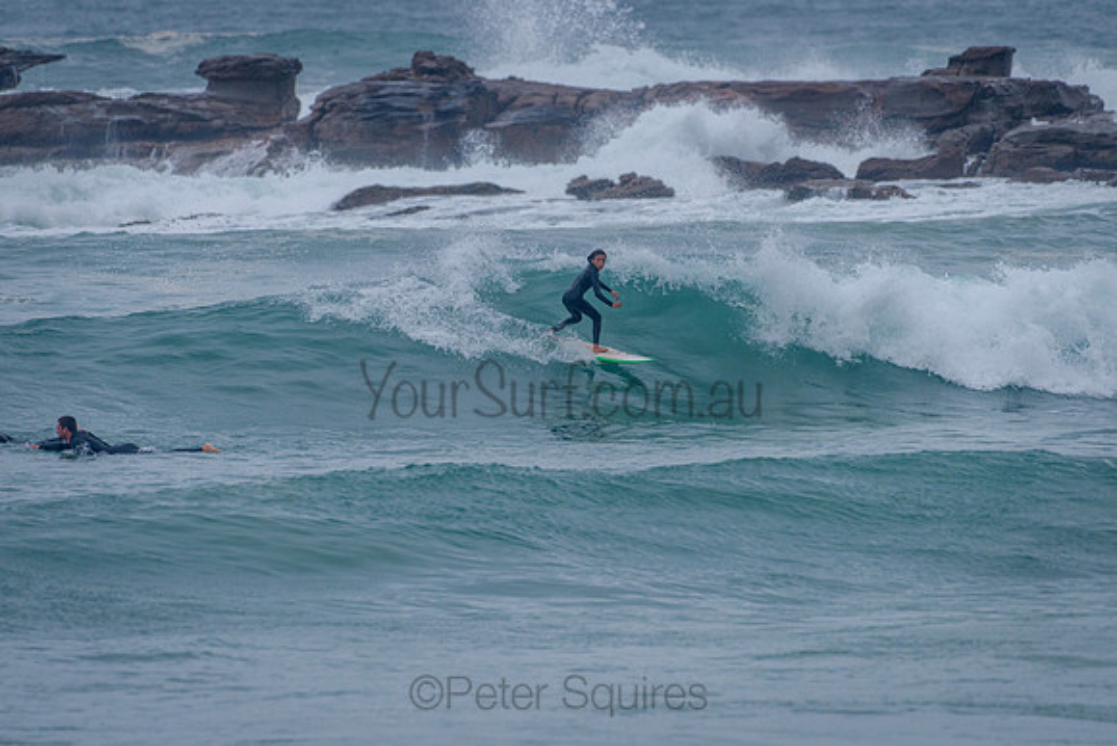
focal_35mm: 613
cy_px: 373
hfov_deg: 3.4
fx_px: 19009
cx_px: 558
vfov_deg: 2.2
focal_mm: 500
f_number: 5.6
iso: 500
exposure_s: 1/2000
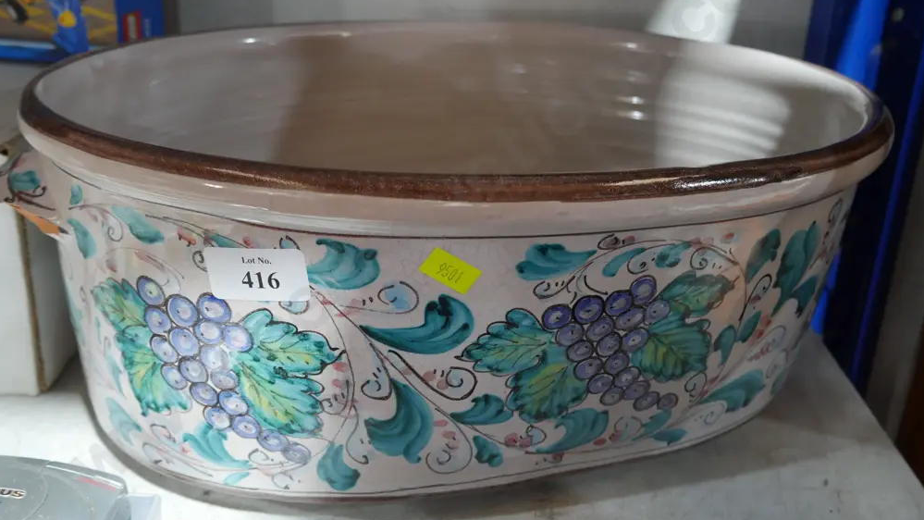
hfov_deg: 52.8
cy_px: 197
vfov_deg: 31.1
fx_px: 931
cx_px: 456
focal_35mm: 38
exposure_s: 1/60
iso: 1600
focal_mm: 17
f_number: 4
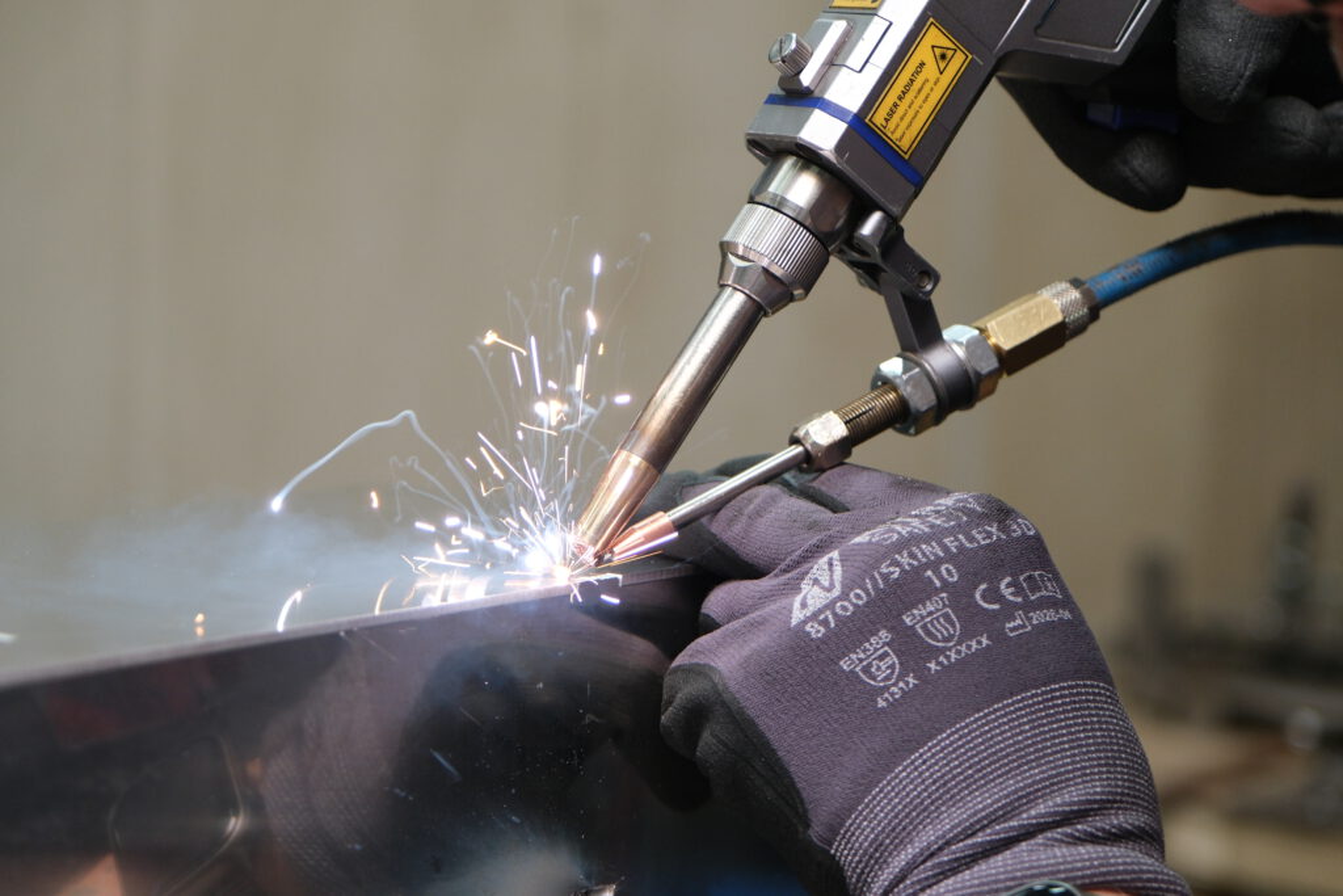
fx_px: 4141
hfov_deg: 18.4
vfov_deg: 12.3
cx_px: 672
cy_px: 448
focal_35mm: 111
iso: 1250
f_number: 4
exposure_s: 1/250
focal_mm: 74.2
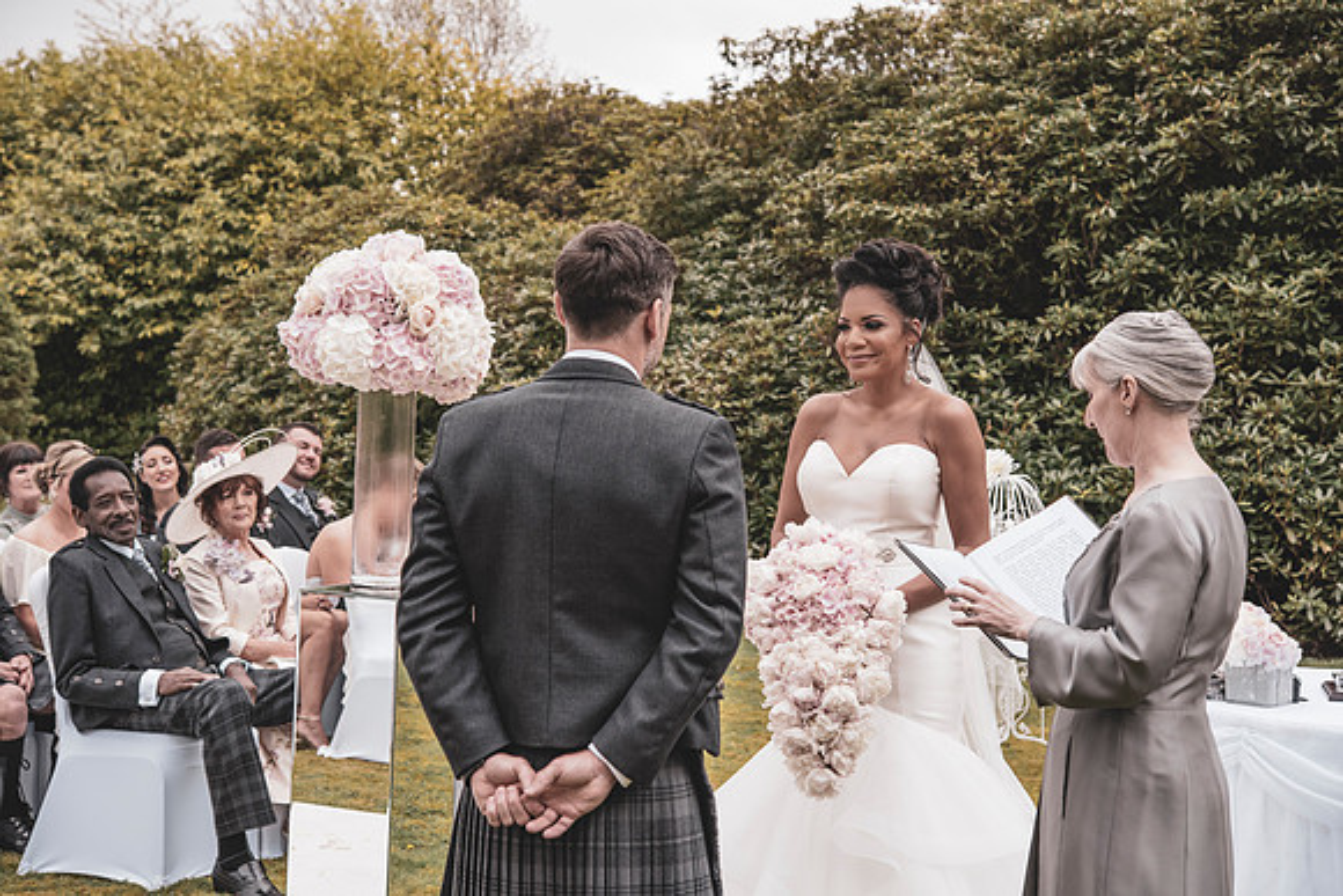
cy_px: 448
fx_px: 2239
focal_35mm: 60
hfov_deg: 33.4
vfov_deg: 22.6
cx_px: 672
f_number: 5.6
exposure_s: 1/500
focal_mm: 60
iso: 400
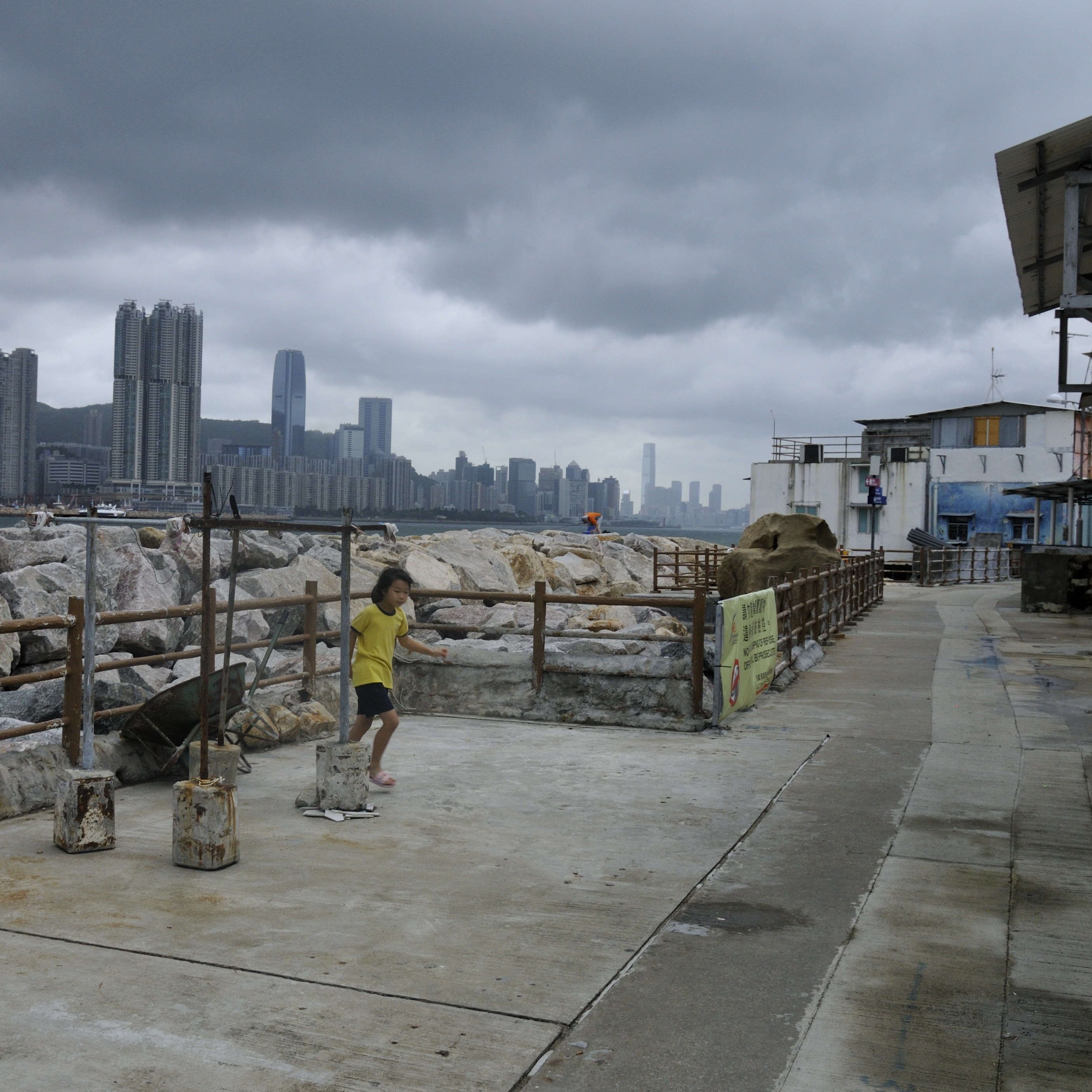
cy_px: 546
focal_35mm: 39
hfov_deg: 42.7
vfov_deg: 42.8
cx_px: 454
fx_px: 1392
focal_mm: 20
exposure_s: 1/100
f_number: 8
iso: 400
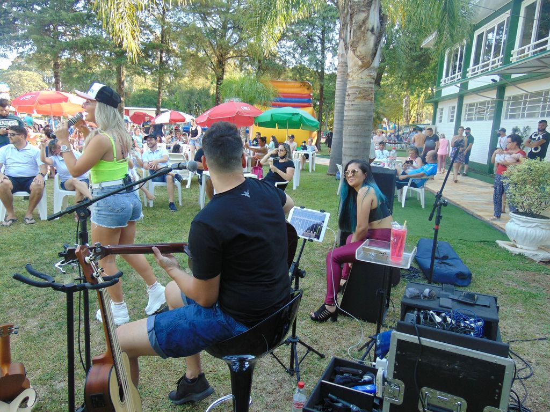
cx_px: 275
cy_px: 206
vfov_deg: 54.9
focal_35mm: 25
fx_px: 397
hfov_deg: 69.4
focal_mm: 4.5
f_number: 3
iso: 80
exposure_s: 1/80
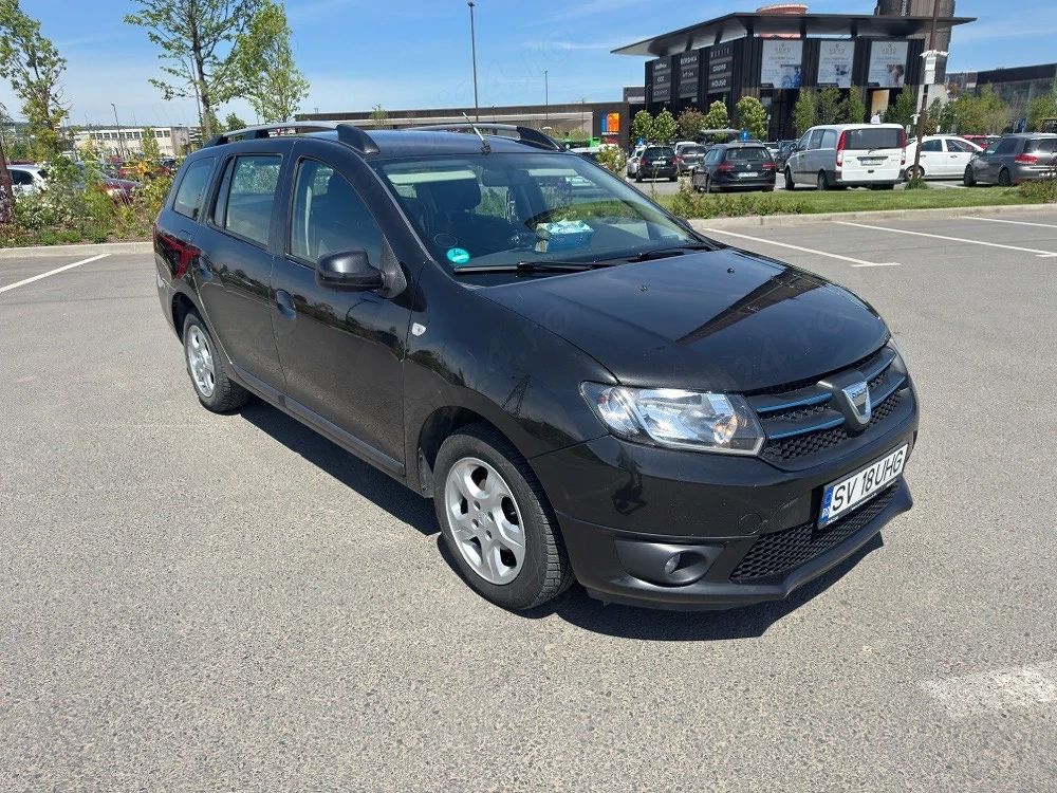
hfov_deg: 71.6
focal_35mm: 24
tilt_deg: -18.0
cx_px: 528
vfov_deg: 56.8
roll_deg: +2.2
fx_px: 733
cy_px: 396
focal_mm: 6.76
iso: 100
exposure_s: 1/3058
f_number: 1.78
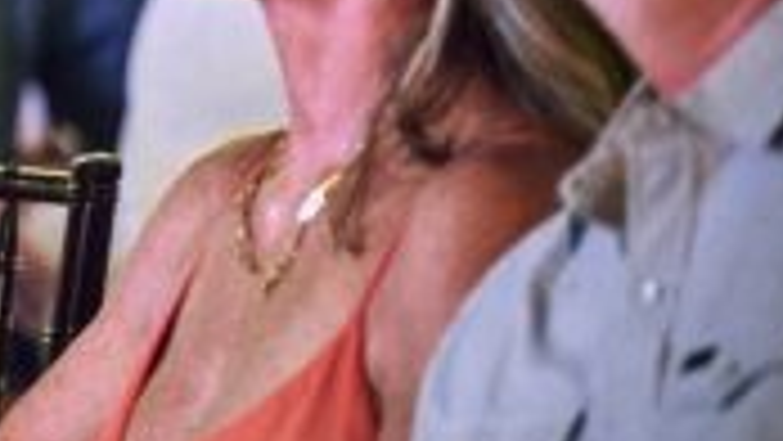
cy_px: 72
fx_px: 15016
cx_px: -544
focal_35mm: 723
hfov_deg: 3.0
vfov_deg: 1.7
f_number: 2.8
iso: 3200
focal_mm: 200
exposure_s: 1/80
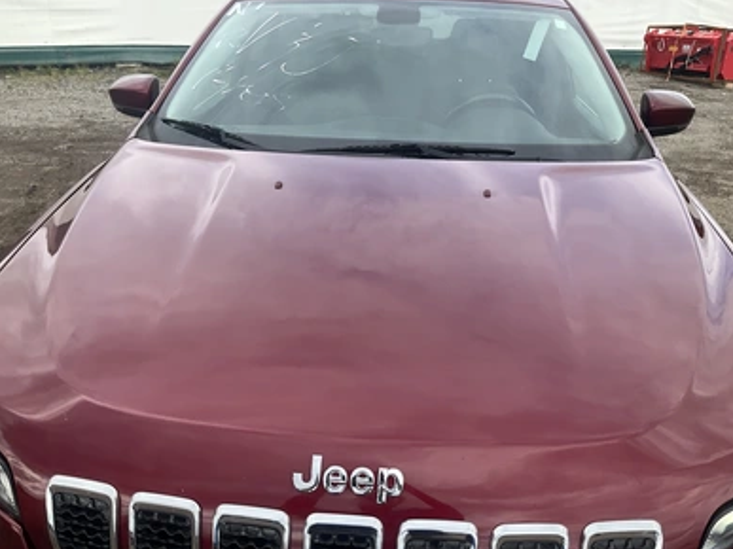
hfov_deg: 60.0
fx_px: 635
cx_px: 362
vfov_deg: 46.8
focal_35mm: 30
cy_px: 269
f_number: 1.8
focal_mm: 3
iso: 25
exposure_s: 1/657
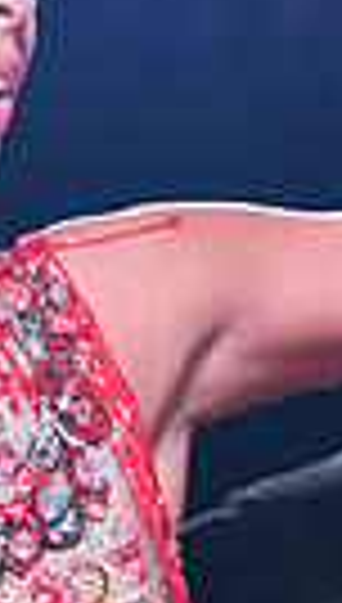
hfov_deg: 3.6
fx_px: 5511
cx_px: 146
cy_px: 765
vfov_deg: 6.2
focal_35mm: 344
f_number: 2.8
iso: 1600
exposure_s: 1/400
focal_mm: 76
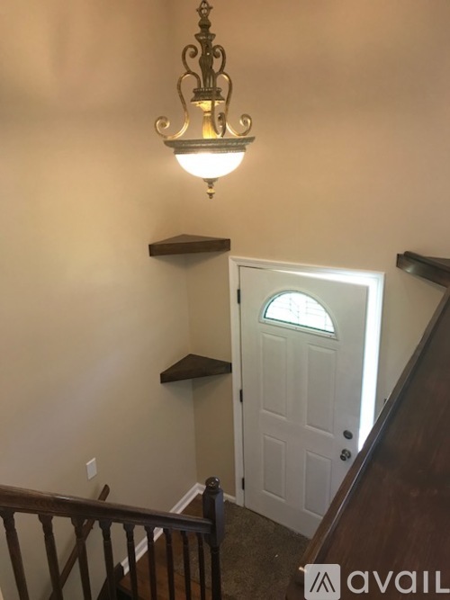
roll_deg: +1.0
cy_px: 300
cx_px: 225
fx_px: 485
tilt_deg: -16.7
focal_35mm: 28
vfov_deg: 63.5
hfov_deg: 49.7
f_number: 1.8
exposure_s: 1/30
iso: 32
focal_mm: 3.99
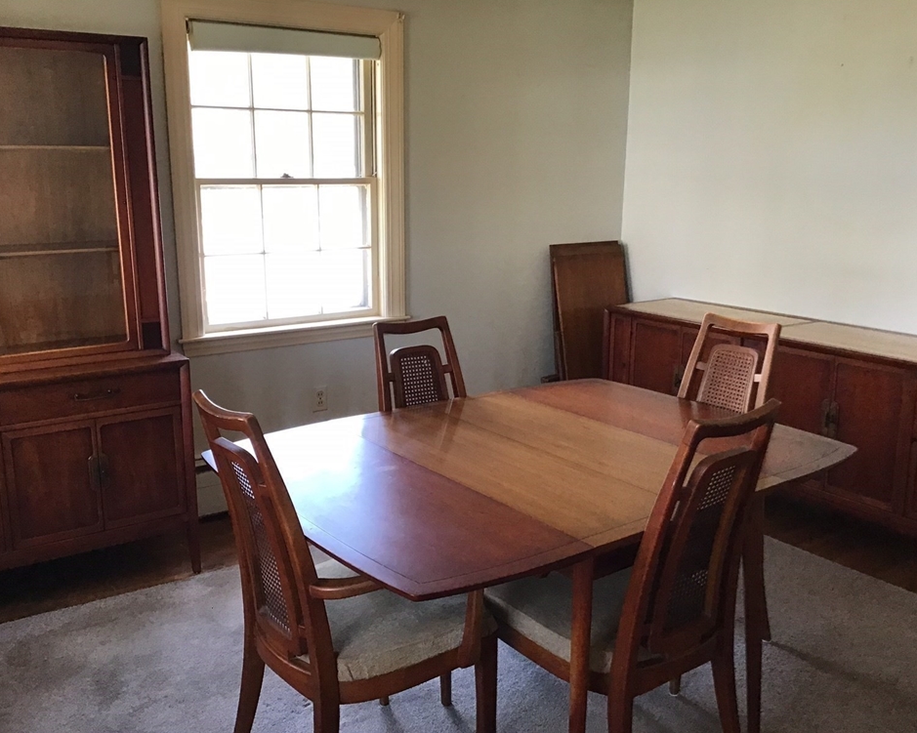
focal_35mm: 33
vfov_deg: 44.5
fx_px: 896
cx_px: 460
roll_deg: +1.3
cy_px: 372
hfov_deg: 54.2
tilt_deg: -13.9
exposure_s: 1/30
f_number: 2.4
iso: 50
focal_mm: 3.3
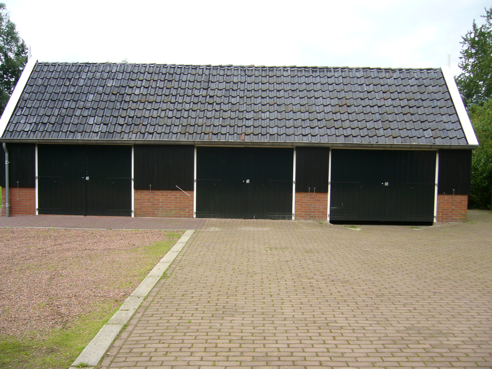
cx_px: 246
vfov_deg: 40.7
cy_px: 184
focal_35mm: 35
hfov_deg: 52.6
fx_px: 497
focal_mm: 5.8
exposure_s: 1/400
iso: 80
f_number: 2.8
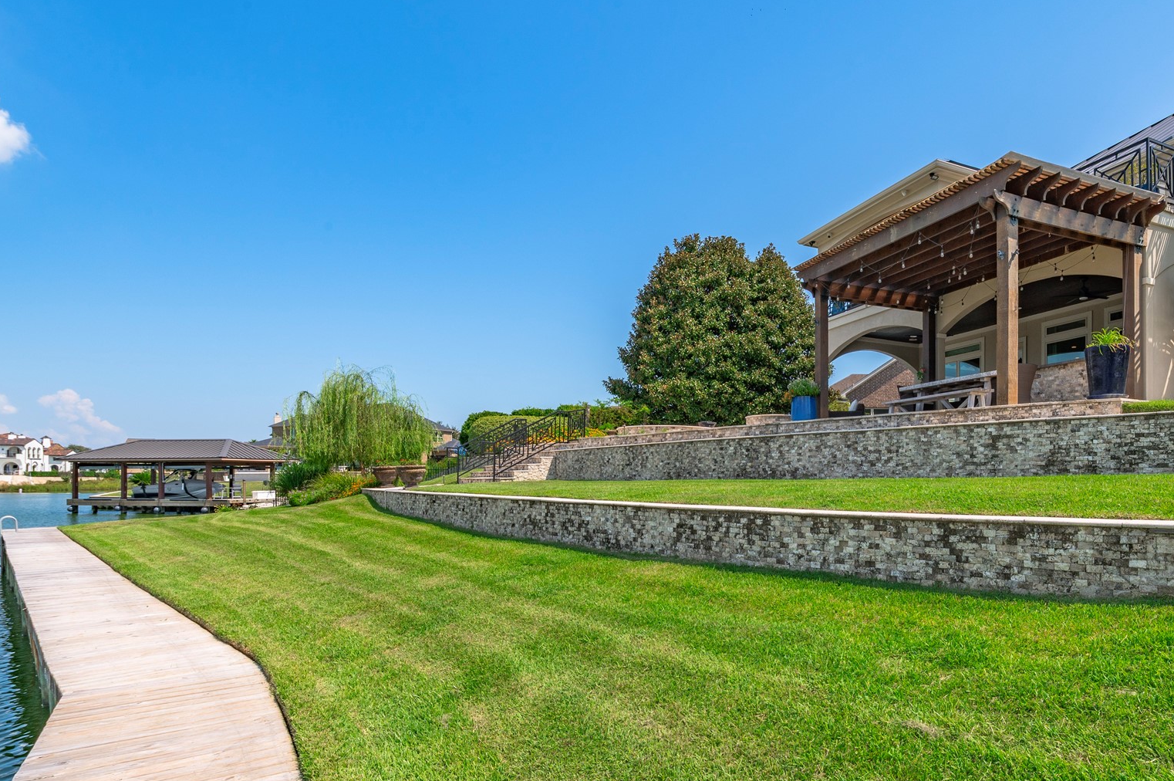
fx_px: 652
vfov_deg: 61.2
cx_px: 757
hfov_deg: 81.9
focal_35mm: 20
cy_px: 478
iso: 125
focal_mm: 14
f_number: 13
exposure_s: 1/200
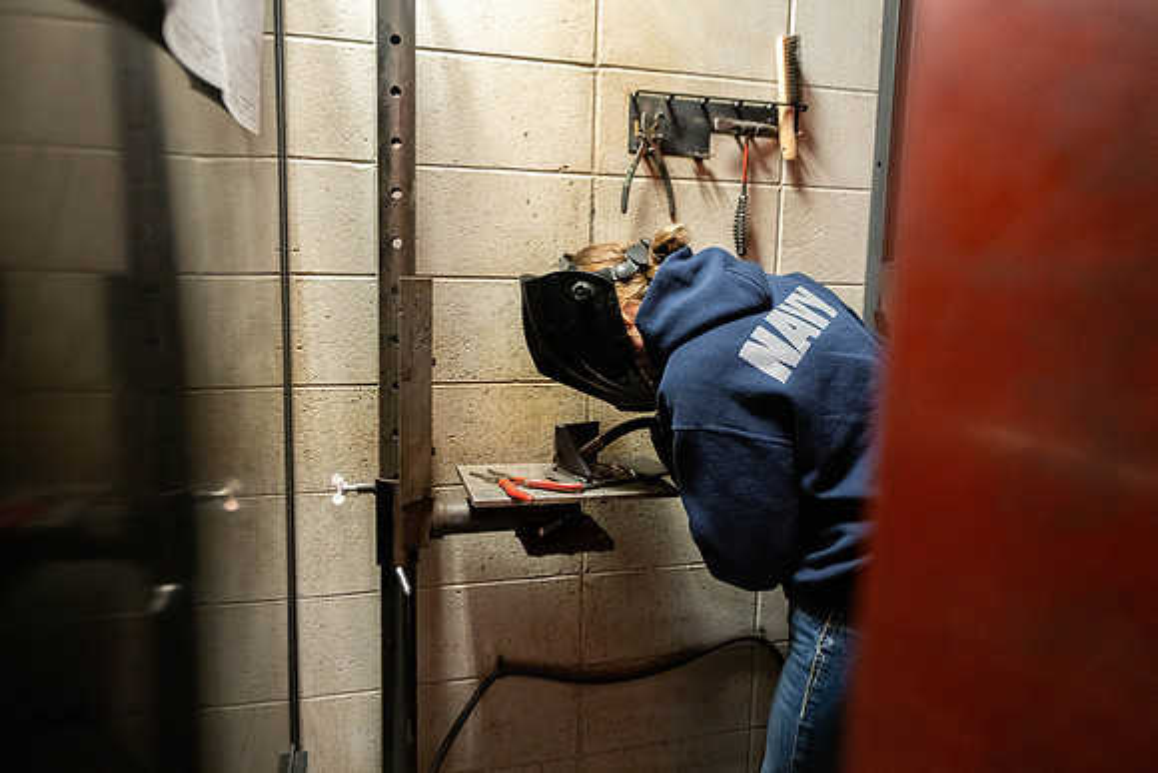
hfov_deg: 73.5
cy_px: 386
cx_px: 580
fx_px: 775
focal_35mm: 24
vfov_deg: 53.0
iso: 640
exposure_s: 1/320
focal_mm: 24
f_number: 2.8
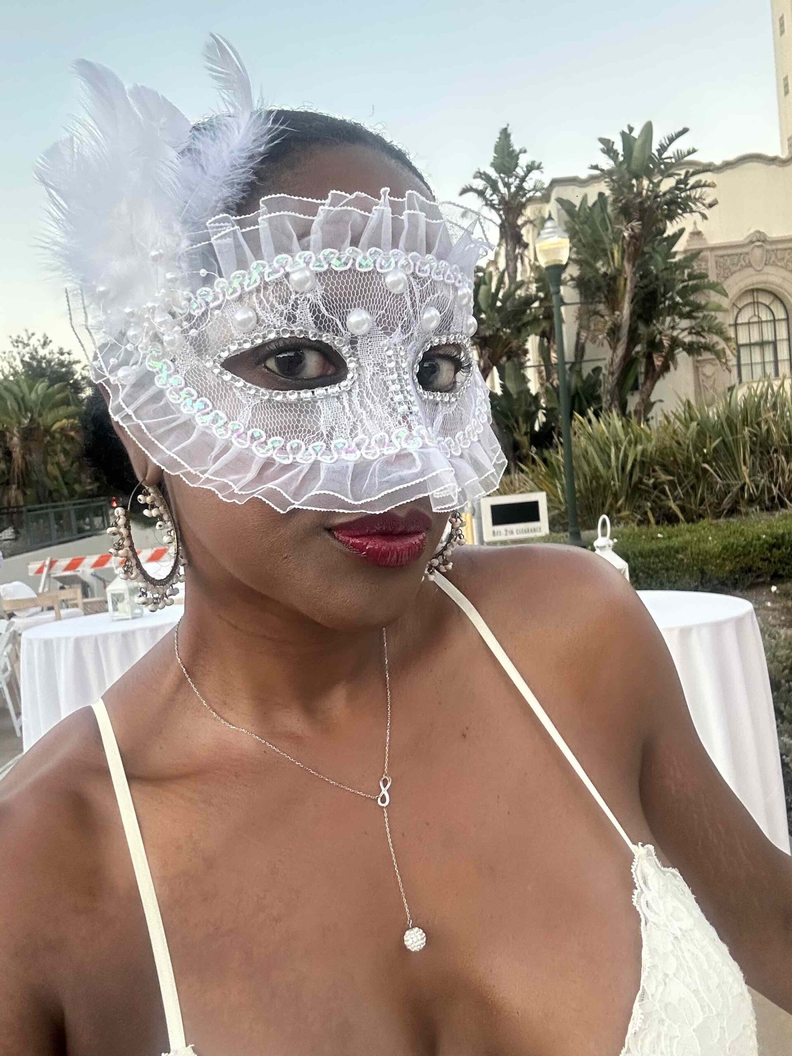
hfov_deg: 46.8
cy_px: 528
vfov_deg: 60.0
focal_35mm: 30
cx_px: 396
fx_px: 915
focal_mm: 2.69
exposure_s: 1/60
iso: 100
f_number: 1.9
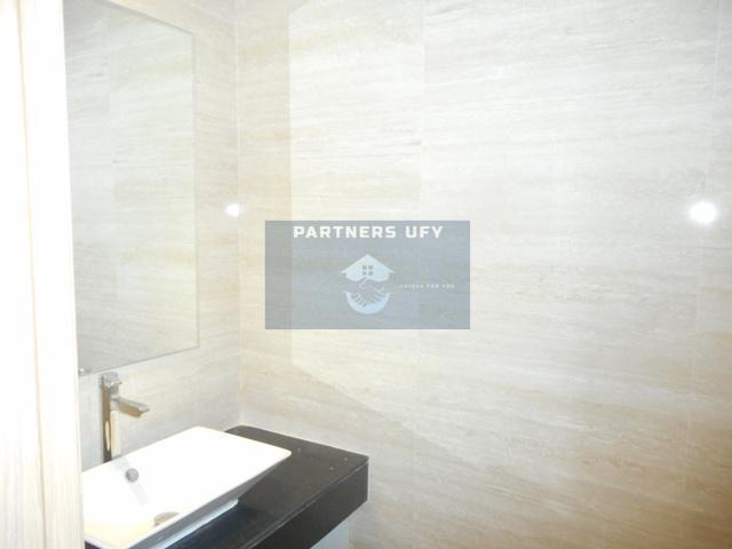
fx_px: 529
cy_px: 274
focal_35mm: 25
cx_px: 366
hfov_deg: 69.4
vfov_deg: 54.9
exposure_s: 1/25
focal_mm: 4.5
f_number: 3.7
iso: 500
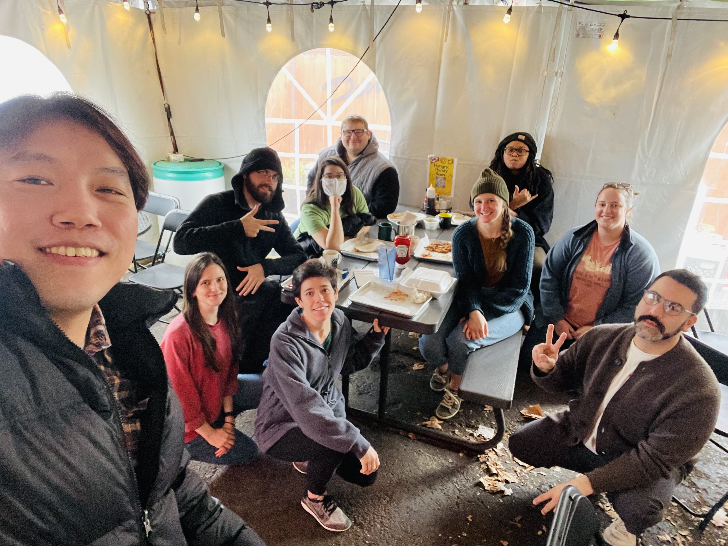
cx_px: 364
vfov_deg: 58.9
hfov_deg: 73.9
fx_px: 484
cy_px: 273
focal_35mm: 23
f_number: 2.2
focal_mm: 2.71
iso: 500
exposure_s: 1/30
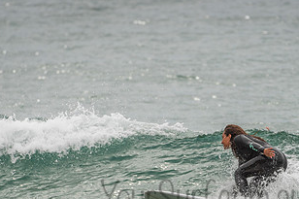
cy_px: 186
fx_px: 7819
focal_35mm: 942
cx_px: 201
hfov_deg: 2.2
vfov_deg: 1.5
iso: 320
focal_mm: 500
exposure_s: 1/2000
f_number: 5.6
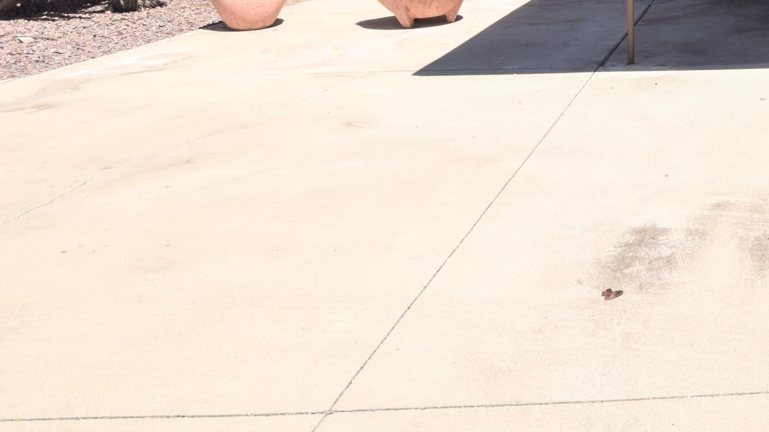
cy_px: -33
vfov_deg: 28.4
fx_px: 778
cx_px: 783
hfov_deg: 44.2
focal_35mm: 38
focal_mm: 11
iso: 400
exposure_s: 1/800
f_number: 9
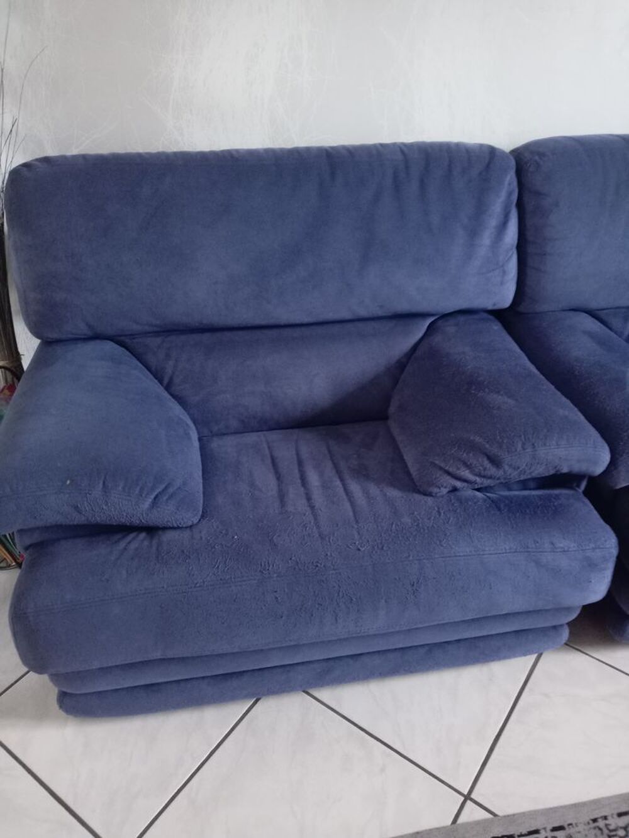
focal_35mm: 27
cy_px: 419
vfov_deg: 65.3
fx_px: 654
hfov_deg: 51.4
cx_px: 314
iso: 7025
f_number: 1.8
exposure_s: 1/12.5
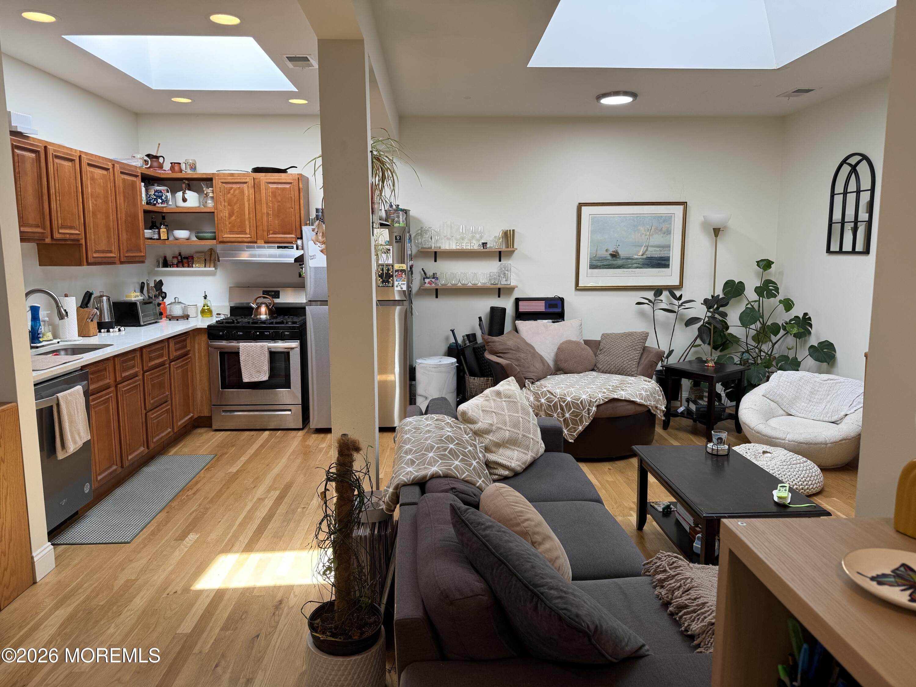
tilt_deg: -7.8
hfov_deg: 71.6
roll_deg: -0.1
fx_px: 635
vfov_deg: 56.8
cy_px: 344
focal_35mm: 24
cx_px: 458
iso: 80
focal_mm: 6.76
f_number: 1.78
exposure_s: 1/121
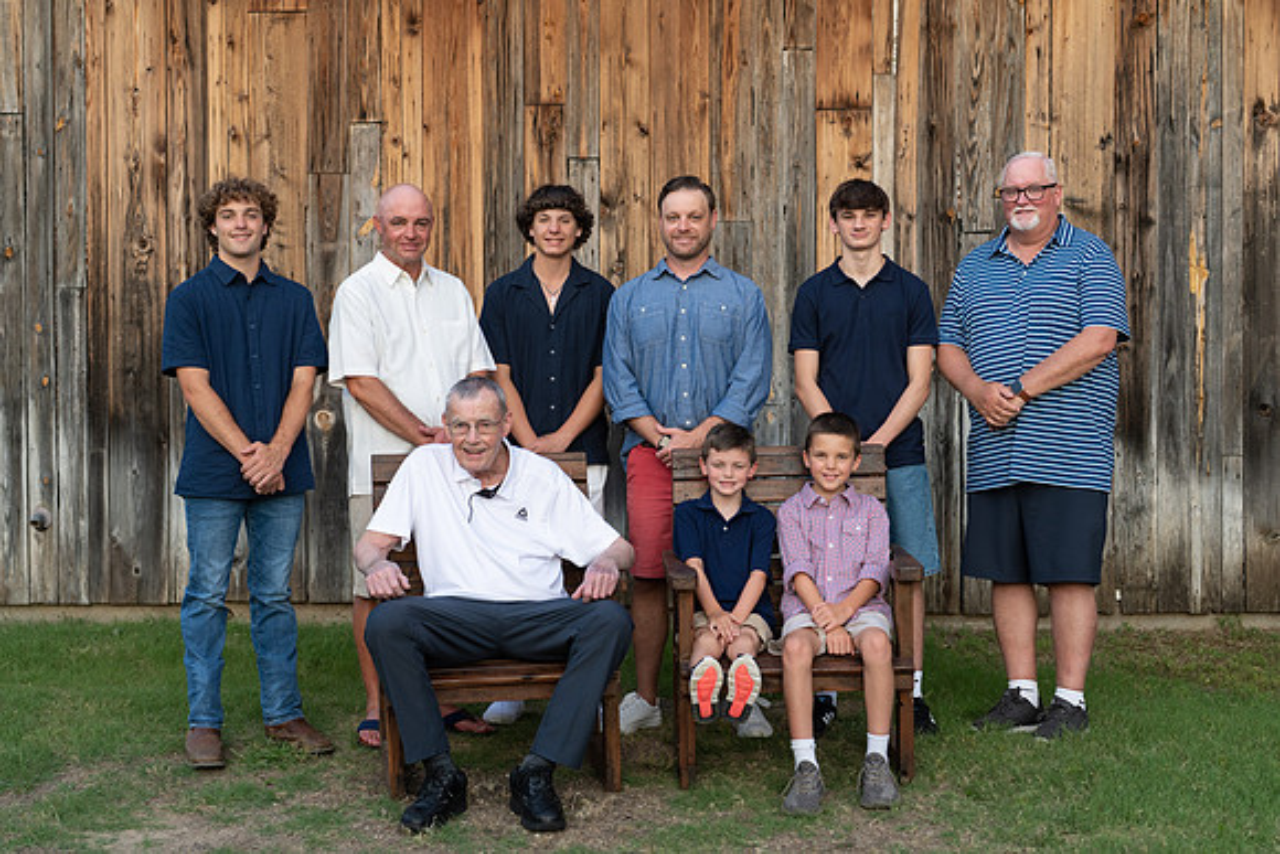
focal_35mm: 56
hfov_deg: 35.8
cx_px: 614
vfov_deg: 24.4
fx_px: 1979
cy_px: 431
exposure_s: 1/500
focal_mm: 50
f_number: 2.8
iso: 200
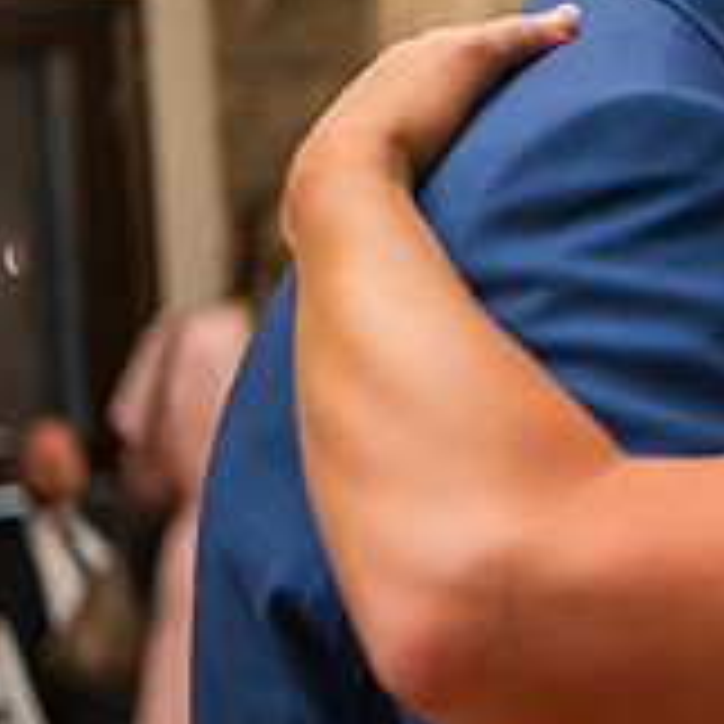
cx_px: 1178
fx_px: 3478
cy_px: 193
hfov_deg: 11.3
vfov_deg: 11.9
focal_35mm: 147
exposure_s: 1/80
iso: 6400
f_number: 2.8
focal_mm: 48
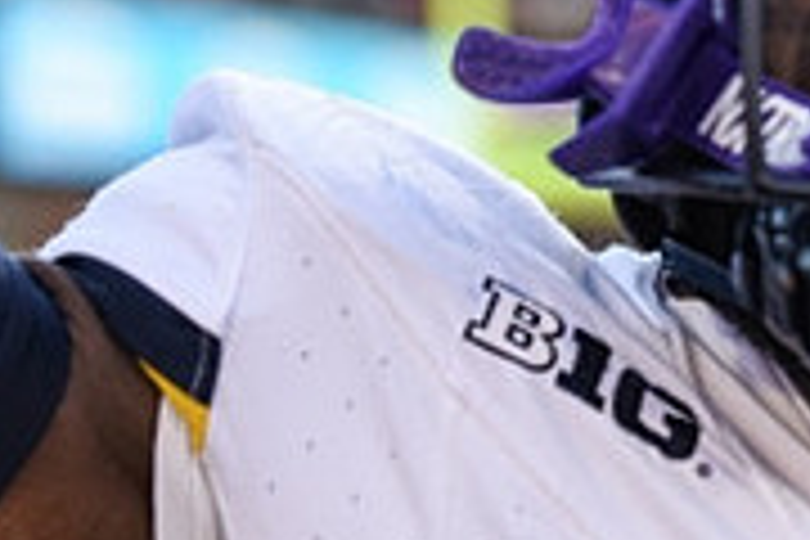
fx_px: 5085
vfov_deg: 6.1
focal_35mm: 226
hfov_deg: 9.1
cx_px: 796
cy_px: 286
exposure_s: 1/800
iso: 320
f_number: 2.8
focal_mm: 70
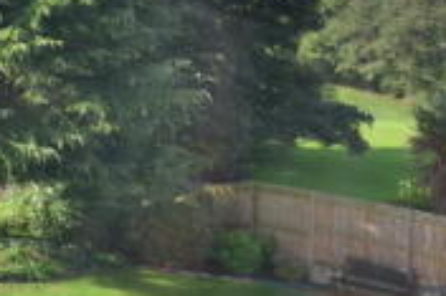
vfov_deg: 19.9
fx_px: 829
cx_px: -174
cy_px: 32
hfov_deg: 24.9
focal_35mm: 67
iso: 125
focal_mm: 12
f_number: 5.6
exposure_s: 1/125
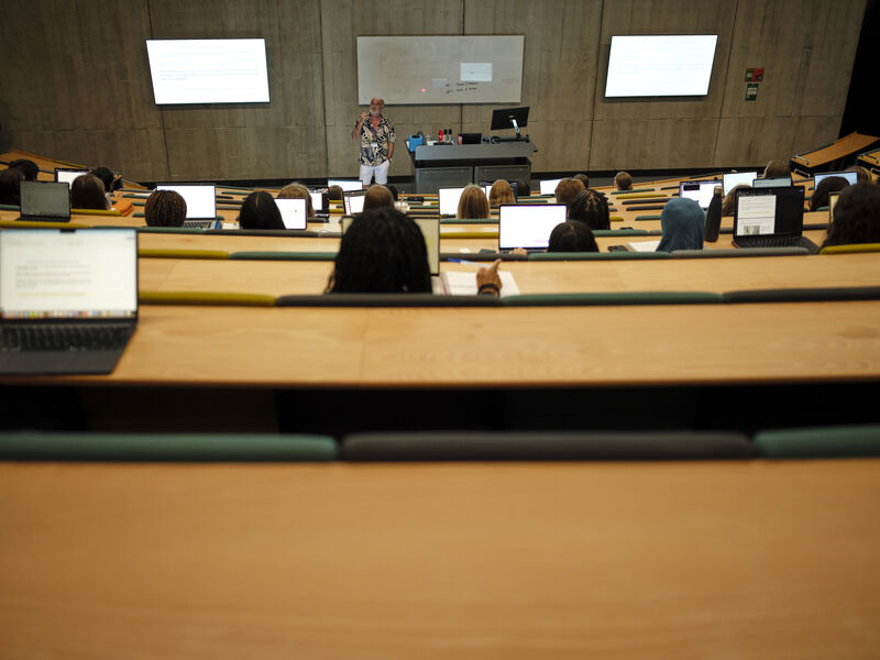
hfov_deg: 51.4
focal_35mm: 36
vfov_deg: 39.7
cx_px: 440
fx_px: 915
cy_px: 330
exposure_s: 1/100
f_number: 3.2
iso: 1000
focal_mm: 45
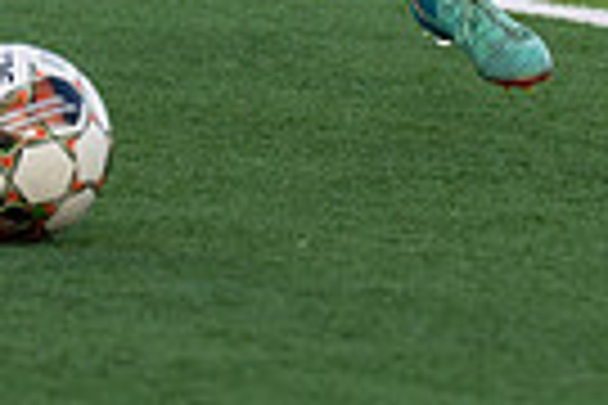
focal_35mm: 842
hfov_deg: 2.4
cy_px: -422
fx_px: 14219
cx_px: 547
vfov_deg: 1.6
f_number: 2.8
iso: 320
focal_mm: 145
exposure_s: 1/1250
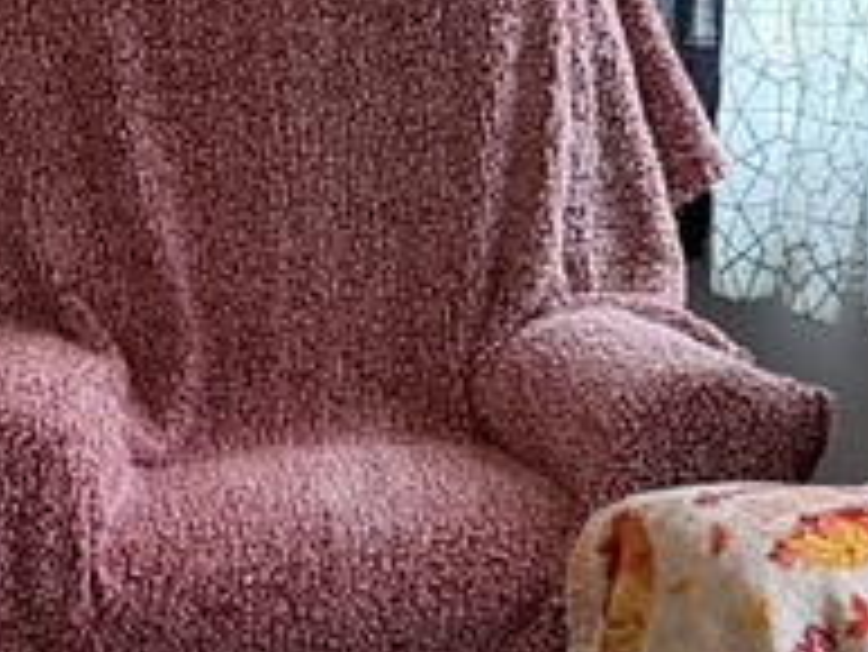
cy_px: 216
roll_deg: +0.7
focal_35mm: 179
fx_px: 4491
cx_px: 144
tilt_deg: -8.6
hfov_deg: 11.0
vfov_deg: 8.3
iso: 200
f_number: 1.78
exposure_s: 1/60
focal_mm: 6.76
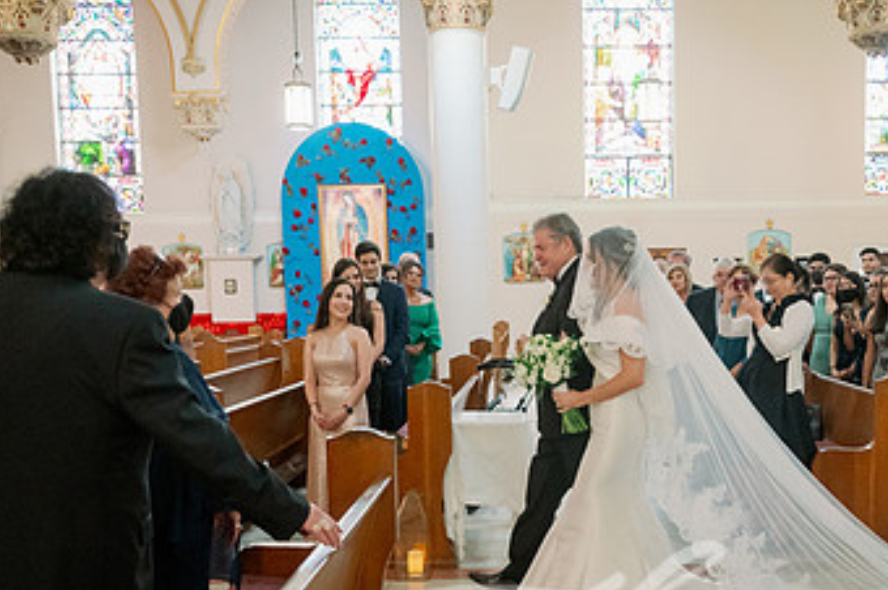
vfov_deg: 32.3
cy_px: 394
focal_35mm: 41
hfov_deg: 46.9
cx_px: 575
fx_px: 1010
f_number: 2.8
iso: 4000
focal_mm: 24
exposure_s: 1/200
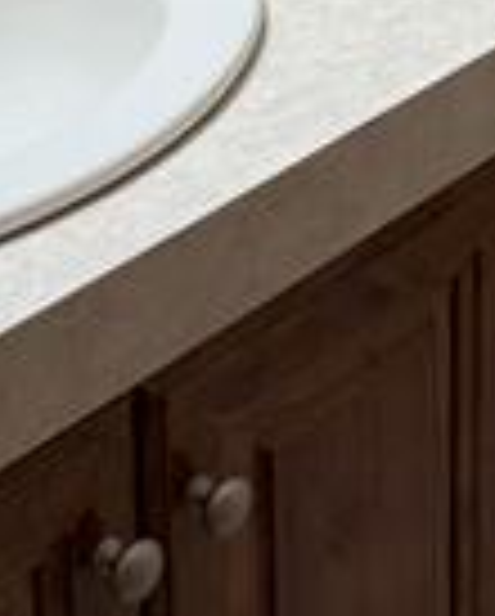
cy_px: -319
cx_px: 711
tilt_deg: -15.6
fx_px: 2394
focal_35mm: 131
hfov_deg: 11.4
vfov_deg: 13.8
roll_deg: -1.2
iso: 64
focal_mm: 6.76
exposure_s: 1/120
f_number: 1.78
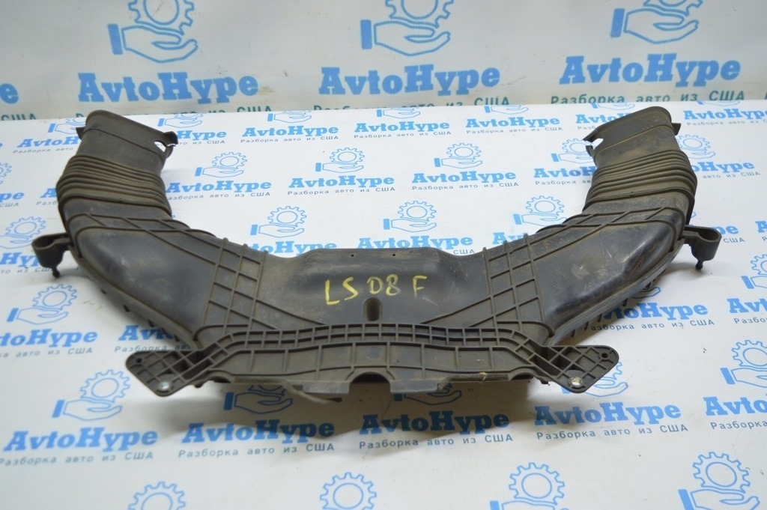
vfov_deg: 36.8
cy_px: 255
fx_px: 766
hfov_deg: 53.2
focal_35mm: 36
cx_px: 384
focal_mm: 24
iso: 400
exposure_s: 1/50
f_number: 4
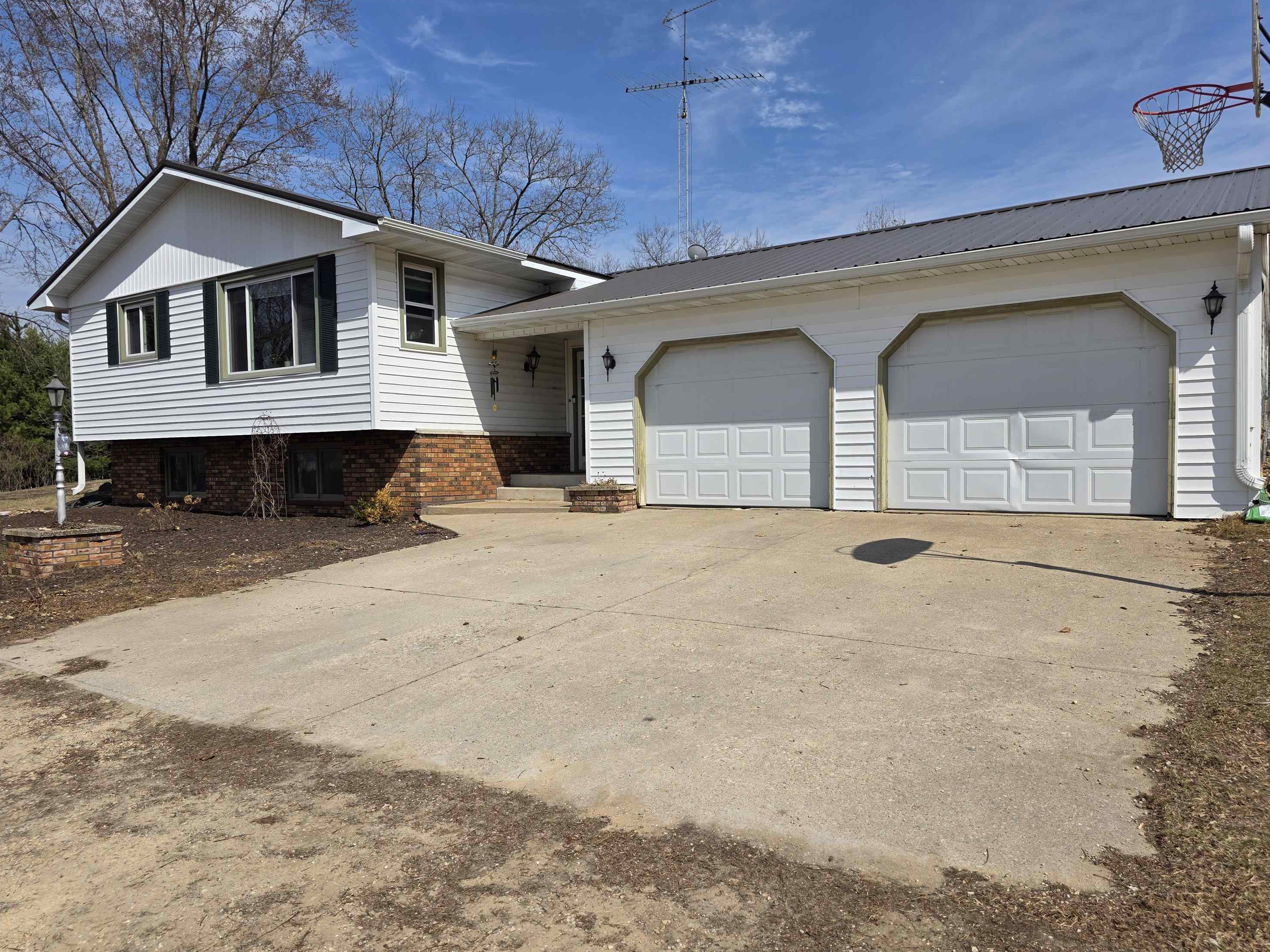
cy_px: 478
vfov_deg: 56.8
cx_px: 638
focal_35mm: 24
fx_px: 881
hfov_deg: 71.6
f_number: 1.7
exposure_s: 1/7944
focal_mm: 6.3
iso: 64
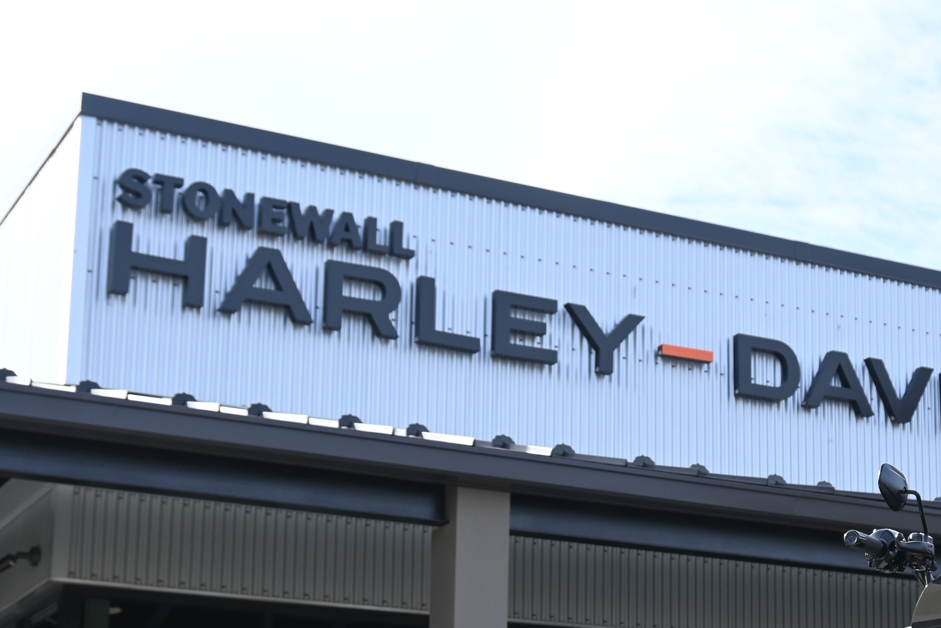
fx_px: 2418
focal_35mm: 93
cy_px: 582
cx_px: 732
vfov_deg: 14.6
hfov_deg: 21.8
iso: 100
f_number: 5.6
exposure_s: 1/250
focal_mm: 30.5
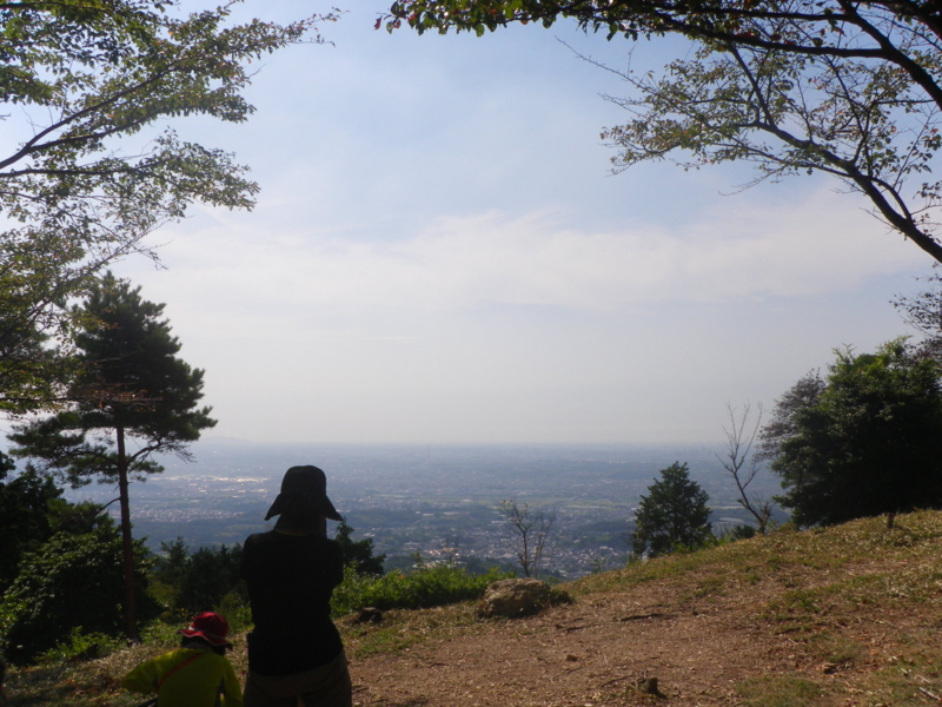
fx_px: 952
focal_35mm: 35
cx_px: 471
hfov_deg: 52.6
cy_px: 354
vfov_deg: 40.7
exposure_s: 1/500
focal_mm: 6.2
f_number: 6.3
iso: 64
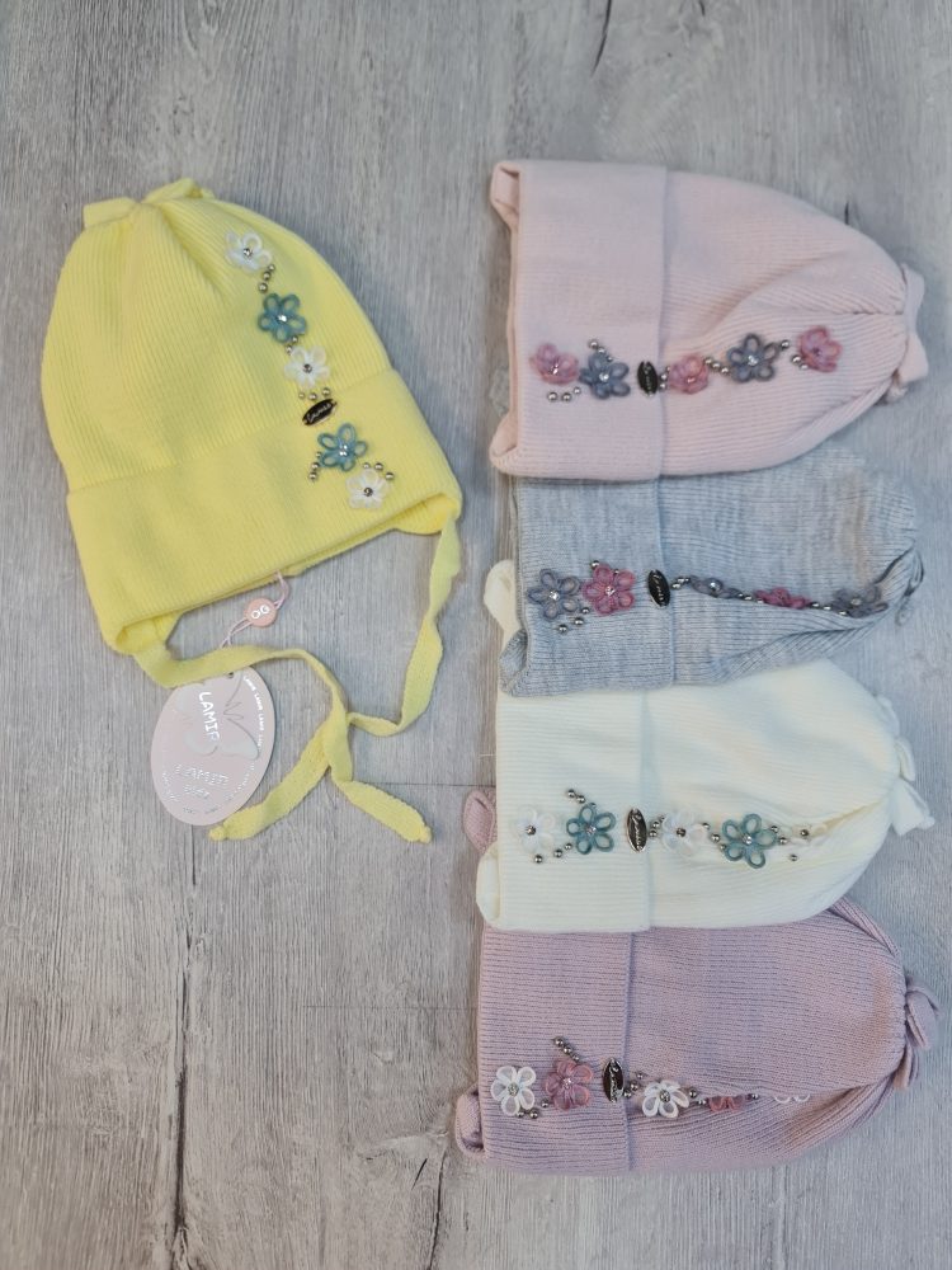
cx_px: 476
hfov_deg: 54.9
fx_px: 917
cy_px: 635
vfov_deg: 69.4
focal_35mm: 25
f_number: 1.8
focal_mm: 7
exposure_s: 1/100
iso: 100
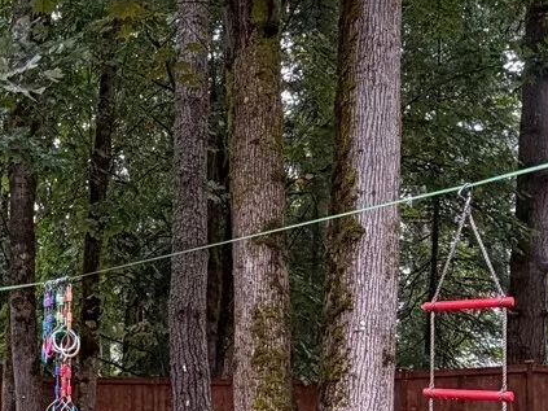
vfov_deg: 26.8
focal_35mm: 53
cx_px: 62
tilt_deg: +2.4
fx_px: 839
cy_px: 354
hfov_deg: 34.3
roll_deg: -0.5
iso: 160
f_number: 2.2
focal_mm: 2.22
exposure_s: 1/121
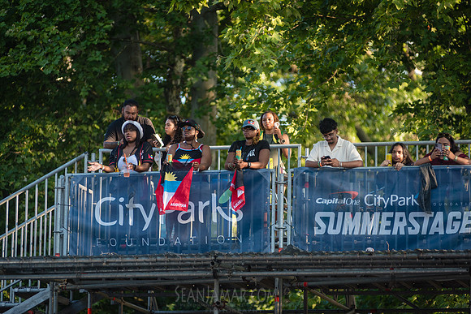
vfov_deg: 6.9
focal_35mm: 200
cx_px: 236
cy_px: 157
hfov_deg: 10.3
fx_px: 2617
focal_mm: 200
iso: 400
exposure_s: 1/640
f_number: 3.2
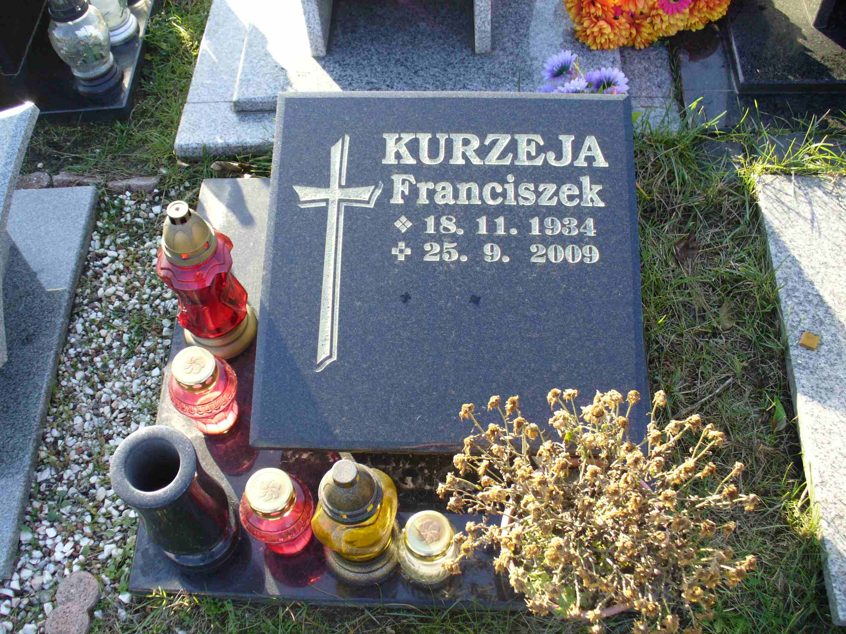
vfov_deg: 38.7
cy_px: 317
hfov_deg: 50.1
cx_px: 423
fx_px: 904
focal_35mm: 37
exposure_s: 1/100
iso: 80
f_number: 2.8
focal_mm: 6.1
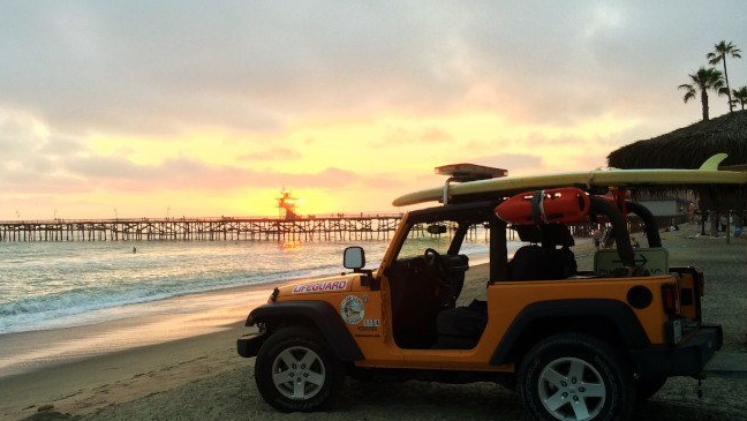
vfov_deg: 30.4
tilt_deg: -1.7
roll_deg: -0.9
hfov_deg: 51.3
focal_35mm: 39
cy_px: 256
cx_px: 310
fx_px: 773
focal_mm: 4.15
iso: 64
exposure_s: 1/120
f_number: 2.2
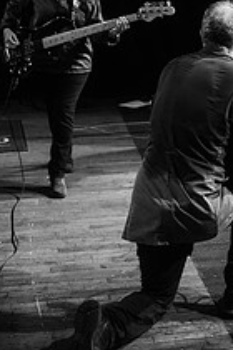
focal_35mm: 75
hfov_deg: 17.8
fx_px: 728
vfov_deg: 26.5
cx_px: 228
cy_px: 67
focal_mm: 35
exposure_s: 1/160
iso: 2000
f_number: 3.2
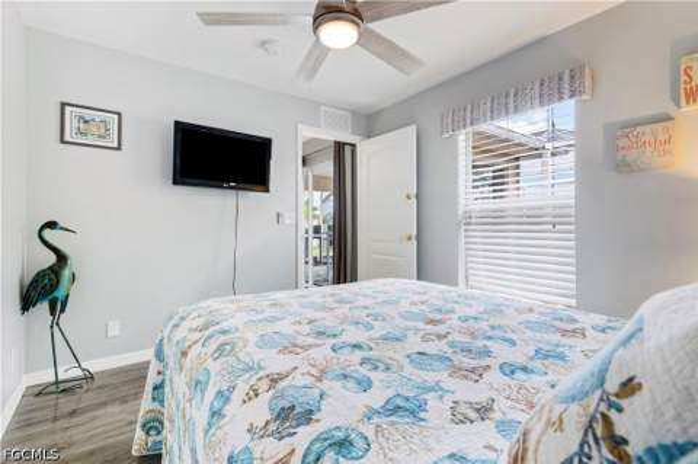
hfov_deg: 96.8
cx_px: 349
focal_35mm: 16
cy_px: 232
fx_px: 310
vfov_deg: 73.6
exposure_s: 1/2.5
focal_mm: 16
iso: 640
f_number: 10
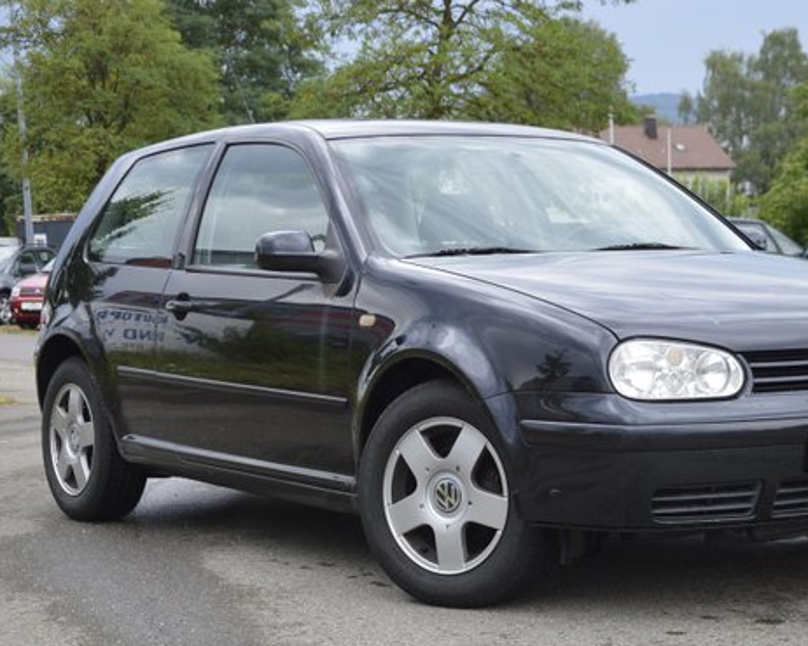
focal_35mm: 78
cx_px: 525
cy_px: 369
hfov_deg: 24.4
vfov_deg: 19.6
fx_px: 1864
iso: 220
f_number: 5.6
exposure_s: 1/125
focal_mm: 40
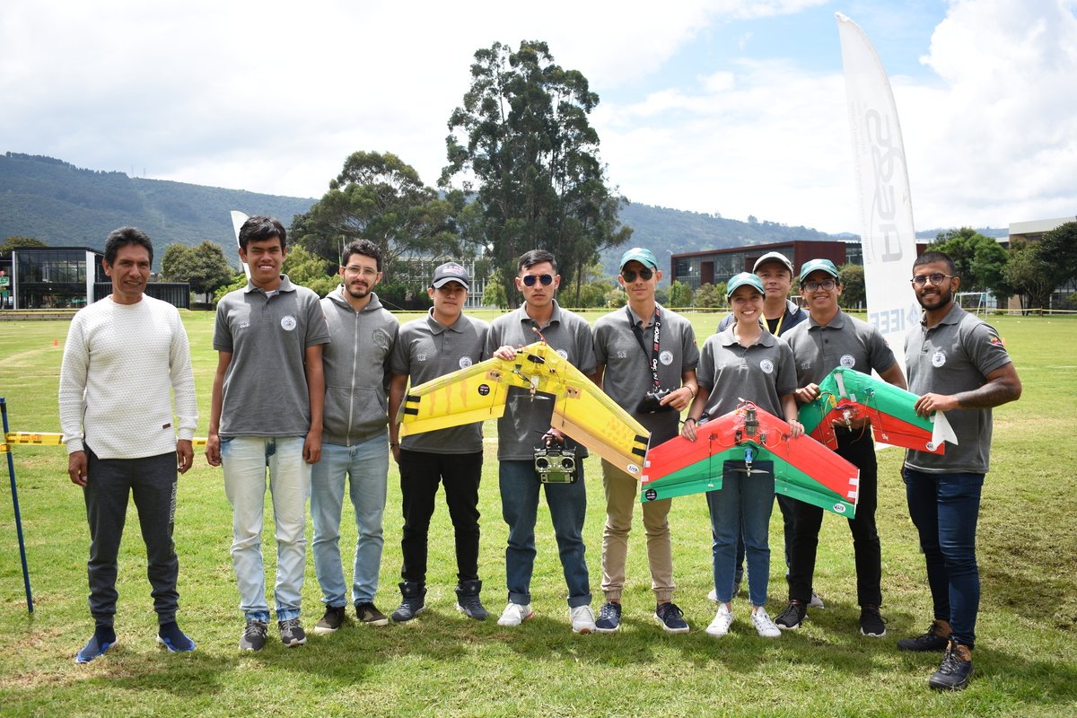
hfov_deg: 57.2
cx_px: 538
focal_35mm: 33
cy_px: 359
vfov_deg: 40.0
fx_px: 987
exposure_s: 1/500
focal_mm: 22
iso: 100
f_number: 4
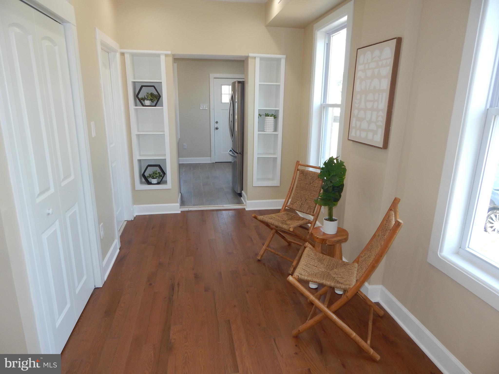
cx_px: 250
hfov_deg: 76.4
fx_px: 317
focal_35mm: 22
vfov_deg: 61.1
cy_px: 187
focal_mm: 4
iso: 125
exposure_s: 1/60
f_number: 3
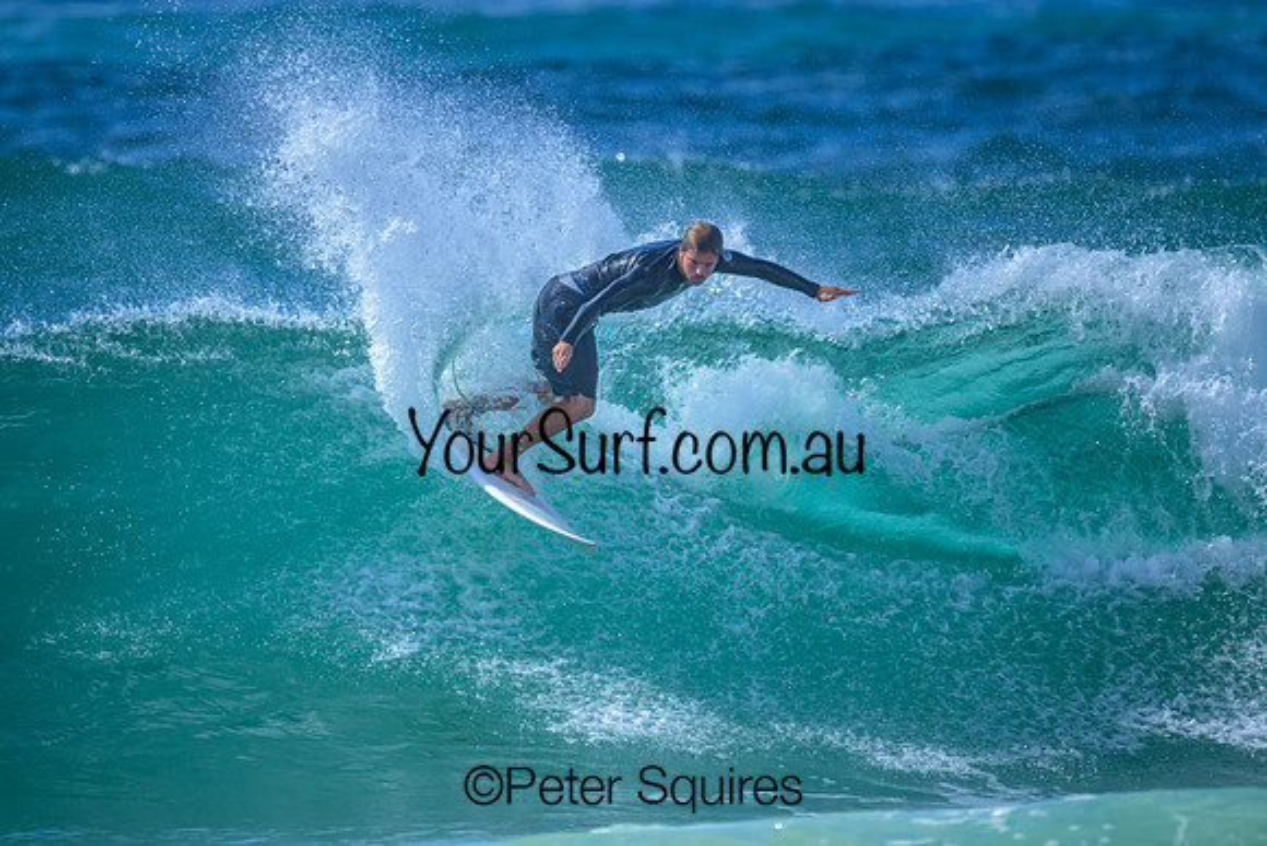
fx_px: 38687
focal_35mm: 1099
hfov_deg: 1.9
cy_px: 502
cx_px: 551
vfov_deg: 1.3
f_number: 6.3
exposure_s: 1/2000
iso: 360
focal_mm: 800
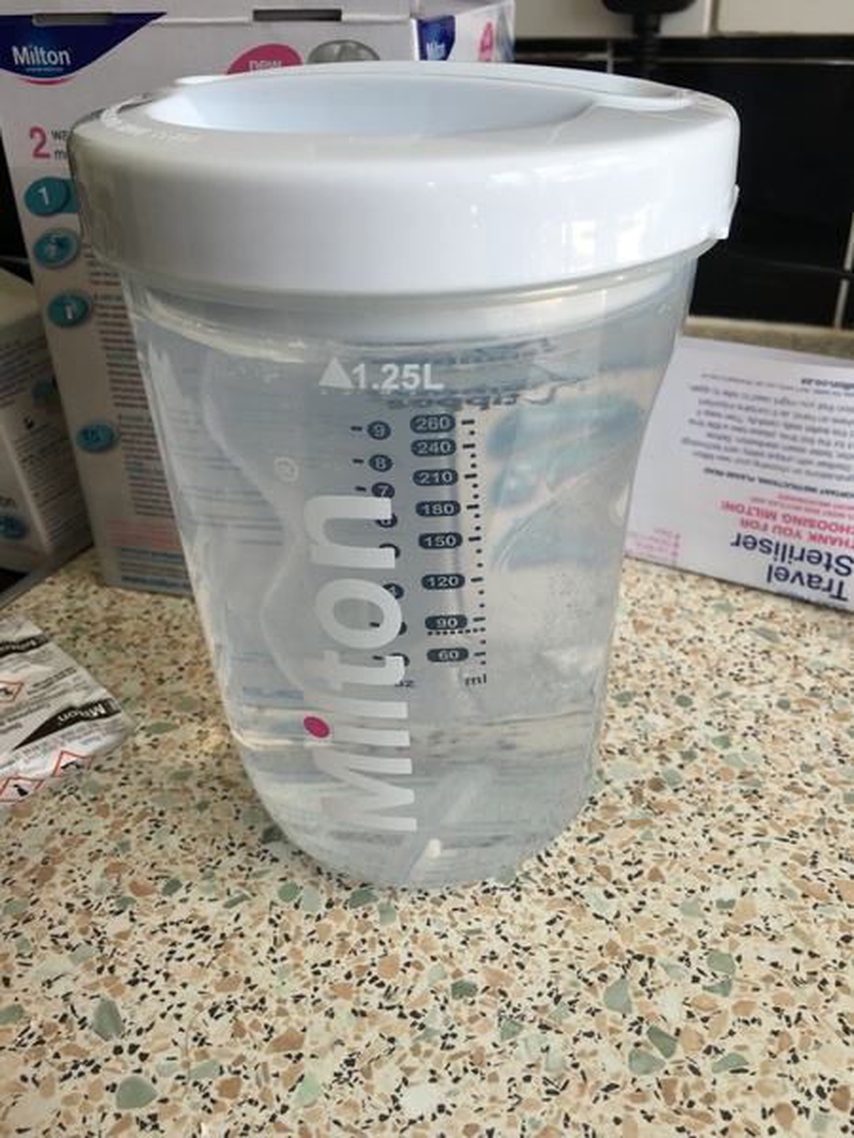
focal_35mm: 29
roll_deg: +1.6
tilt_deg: -31.0
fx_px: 954
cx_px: 427
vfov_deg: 61.7
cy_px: 569
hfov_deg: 48.2
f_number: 2.2
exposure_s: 1/106
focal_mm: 4.15
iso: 25
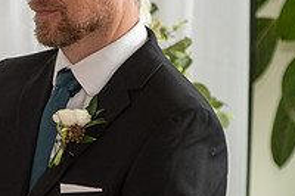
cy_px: 164
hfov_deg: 6.0
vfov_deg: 4.0
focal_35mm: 341
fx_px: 2792
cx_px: 8
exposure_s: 1/160
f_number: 3.2
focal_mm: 90
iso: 125
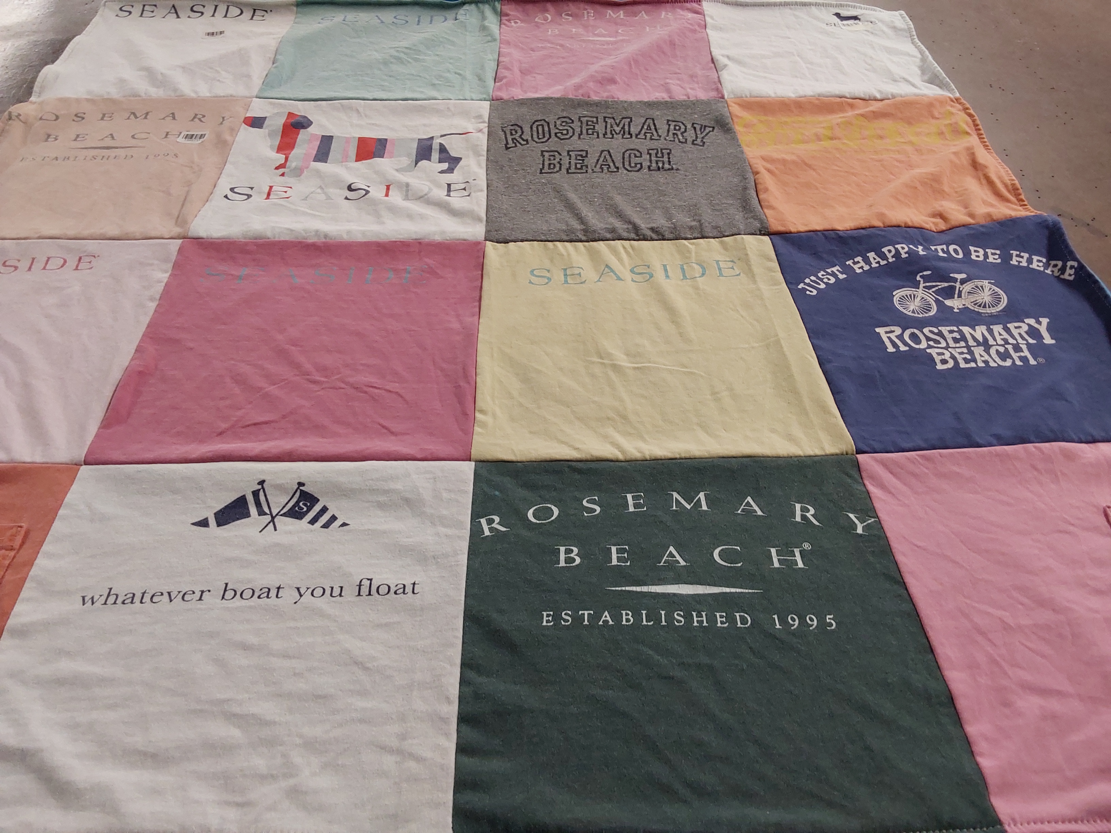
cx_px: 556
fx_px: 899
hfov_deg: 63.4
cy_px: 416
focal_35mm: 28
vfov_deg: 49.7
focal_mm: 2.91
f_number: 1.9
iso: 80
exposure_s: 1/60
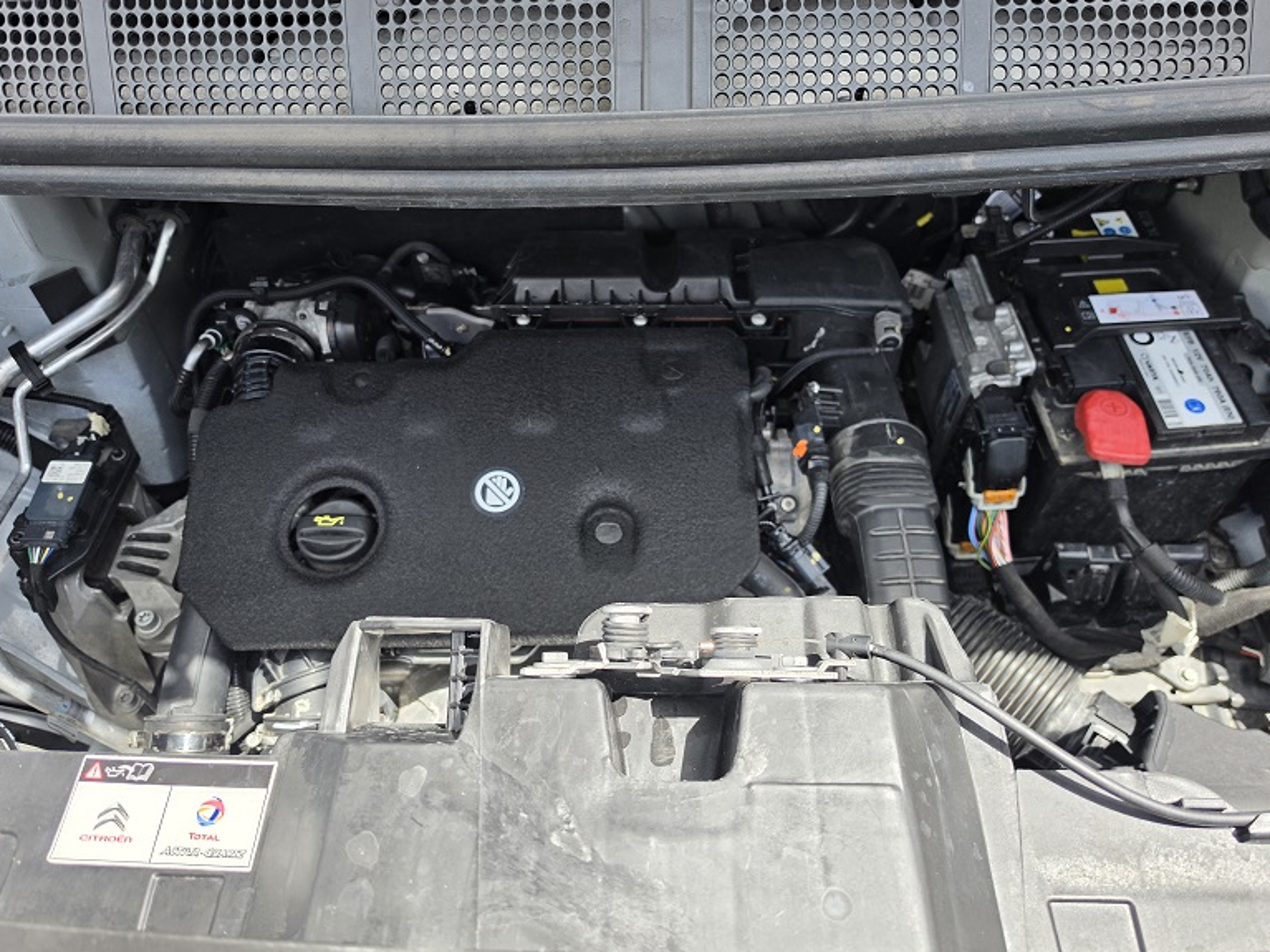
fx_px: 880
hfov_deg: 71.6
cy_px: 470
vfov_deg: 56.8
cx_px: 618
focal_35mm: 24
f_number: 1.4
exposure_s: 1/2054
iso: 64
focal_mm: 6.5
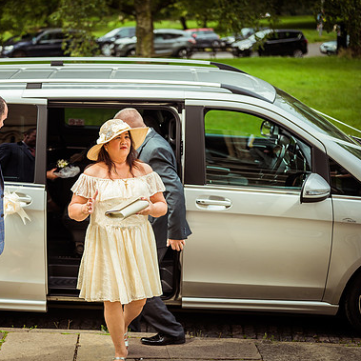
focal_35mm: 65
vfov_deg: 26.5
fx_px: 767
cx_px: 106
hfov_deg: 26.3
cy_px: 181
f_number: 1.8
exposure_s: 1/1600
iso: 100
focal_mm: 50
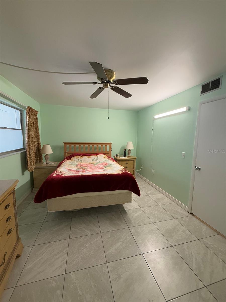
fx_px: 122
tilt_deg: -6.9
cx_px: 113
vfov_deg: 102.1
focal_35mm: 14
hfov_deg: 85.7
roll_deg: -1.6
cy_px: 151
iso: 250
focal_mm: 2.22
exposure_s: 1/120
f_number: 2.2
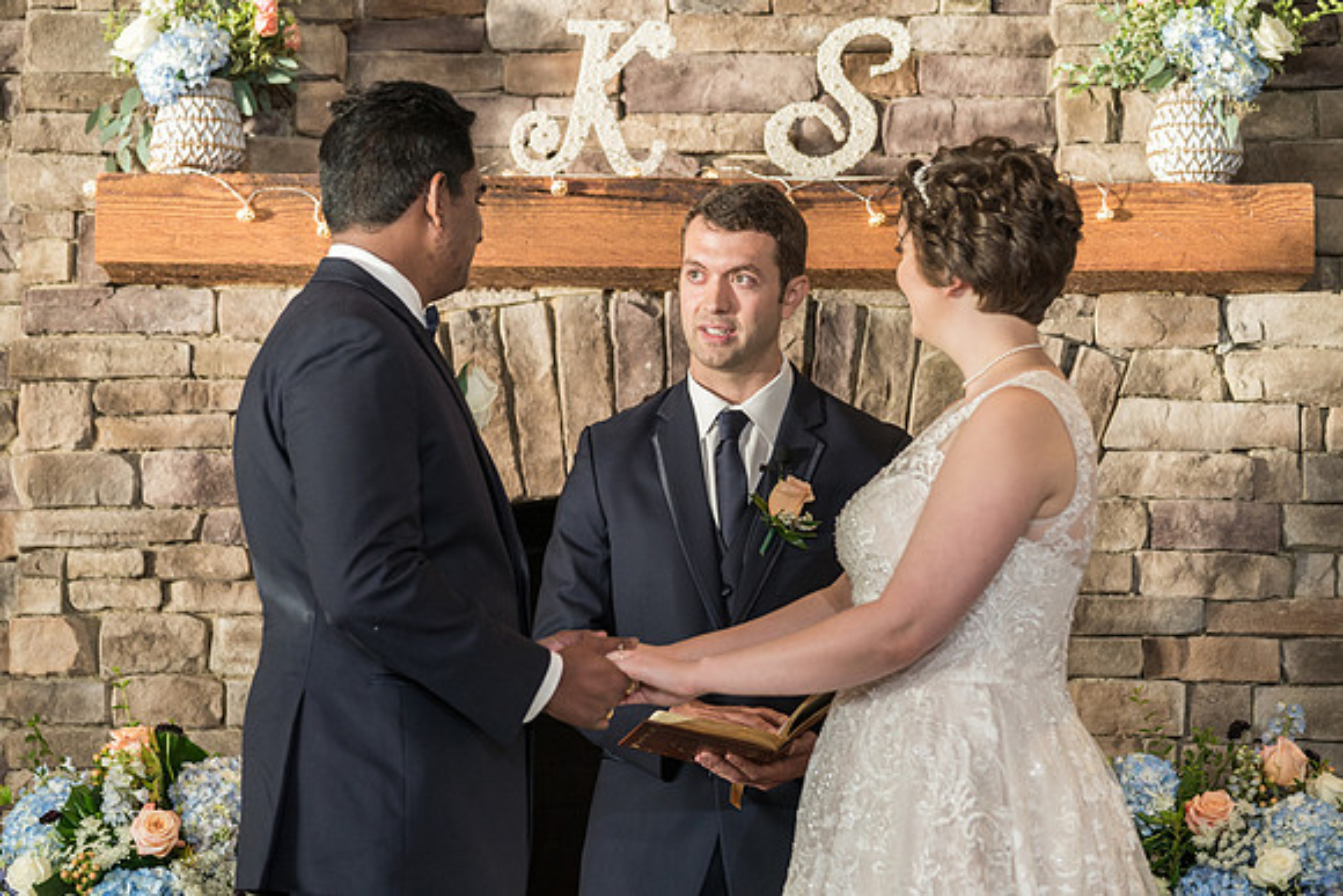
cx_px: 647
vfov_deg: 11.6
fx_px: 4408
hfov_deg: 17.3
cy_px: 432
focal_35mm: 118
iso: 1000
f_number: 4
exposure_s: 1/200
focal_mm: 114
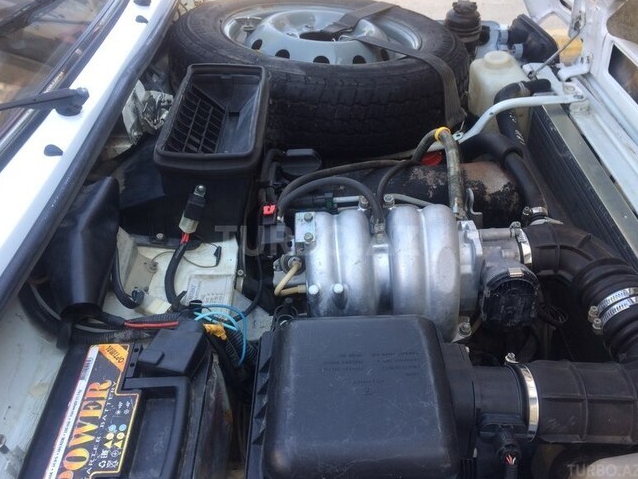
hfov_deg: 59.9
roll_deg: +4.3
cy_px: 240
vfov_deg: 46.8
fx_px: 553
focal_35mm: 30
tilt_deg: -41.6
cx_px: 317
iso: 32
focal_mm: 4.15
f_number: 2.2
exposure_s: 1/142
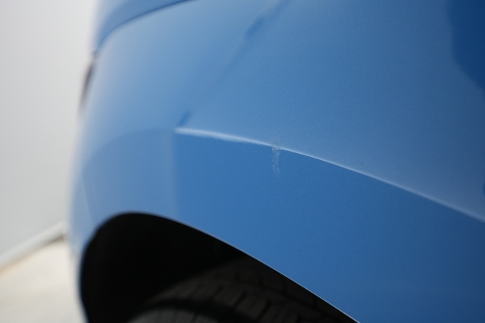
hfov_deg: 65.5
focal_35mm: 28
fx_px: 377
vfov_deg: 46.4
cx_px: 242
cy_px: 162
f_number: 4.5
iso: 1600
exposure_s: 1/100
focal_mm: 28
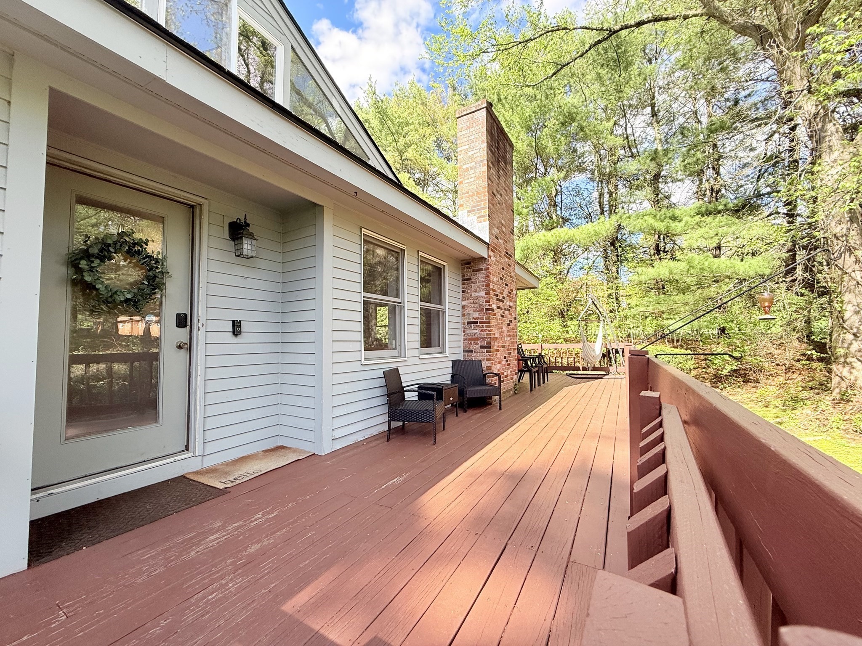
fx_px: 349
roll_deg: +0.6
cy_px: 323
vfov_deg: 85.7
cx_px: 431
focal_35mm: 14
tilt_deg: +3.2
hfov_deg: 102.1
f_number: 2.2
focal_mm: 2.22
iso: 64
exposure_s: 1/353
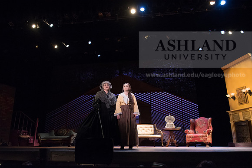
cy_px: 84
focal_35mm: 29
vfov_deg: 45.0
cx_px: 126
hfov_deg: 63.6
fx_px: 203
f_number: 4.5
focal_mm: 29
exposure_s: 1/200
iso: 3200
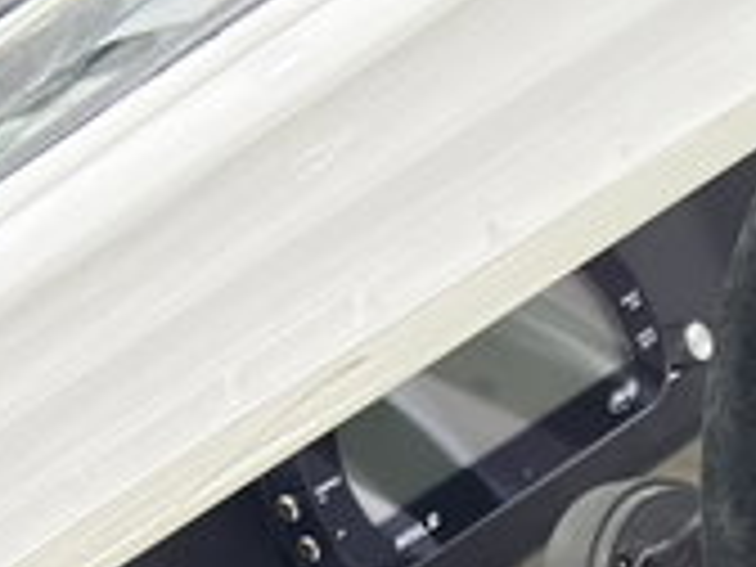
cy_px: 756
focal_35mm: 160
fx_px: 3494
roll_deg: +2.2
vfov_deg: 9.1
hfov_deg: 11.8
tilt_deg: -29.3
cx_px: 1161
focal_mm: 6.76
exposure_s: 1/120
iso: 320
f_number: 1.78
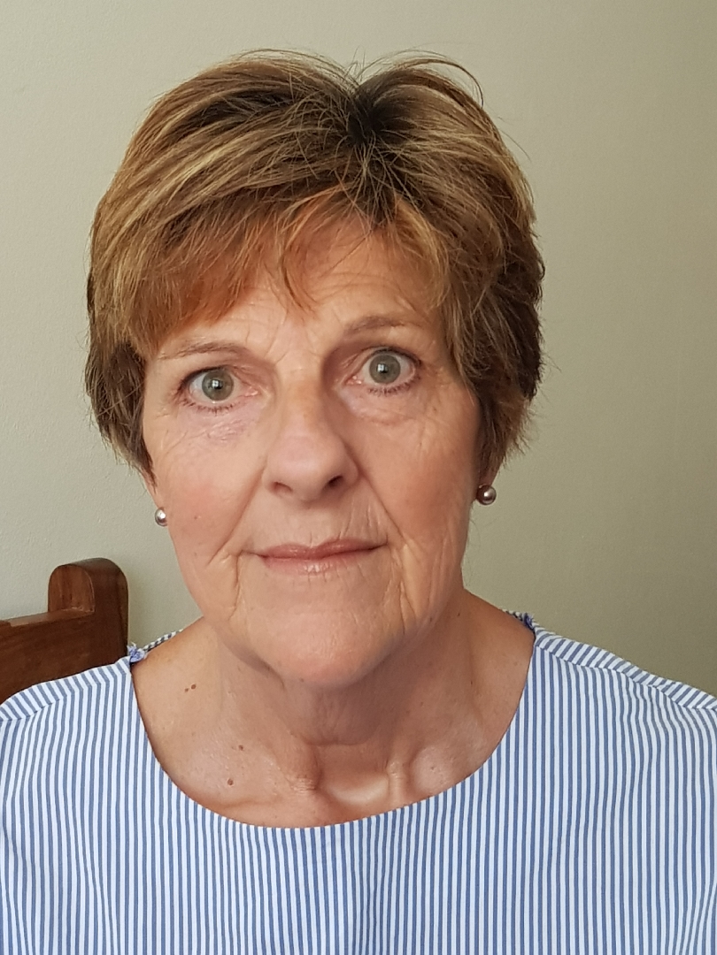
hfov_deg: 53.1
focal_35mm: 26
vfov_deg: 67.3
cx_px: 358
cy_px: 478
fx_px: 718
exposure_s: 1/30
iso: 160
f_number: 1.7
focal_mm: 4.2
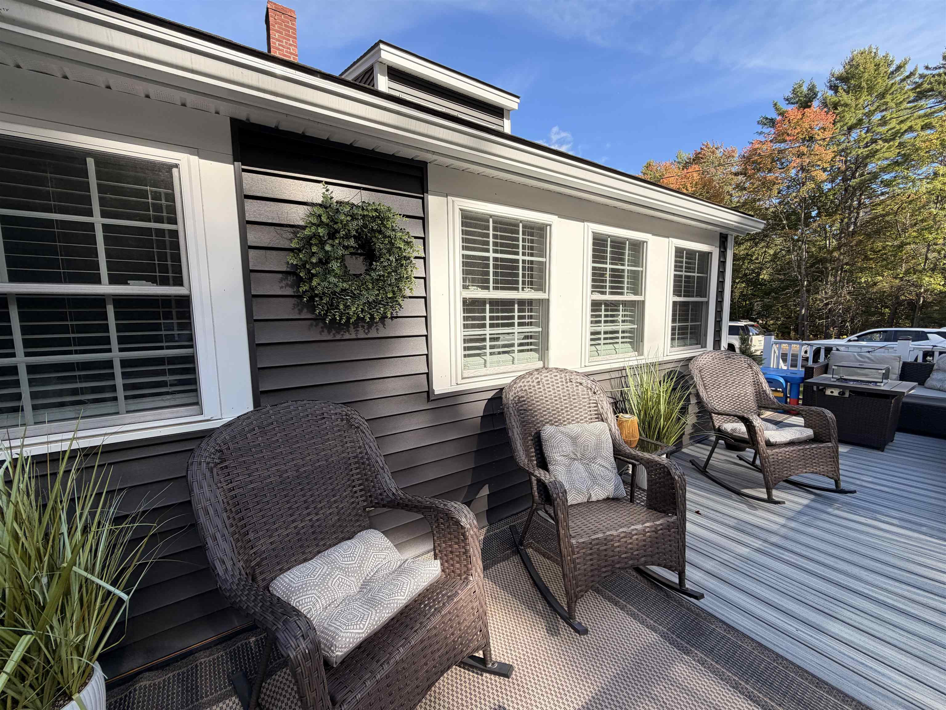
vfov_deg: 85.7
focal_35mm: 14
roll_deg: +1.9
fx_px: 383
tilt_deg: -6.0
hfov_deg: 102.1
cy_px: 355
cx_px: 473
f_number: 2.2
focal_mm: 2.22
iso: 40
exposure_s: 1/535
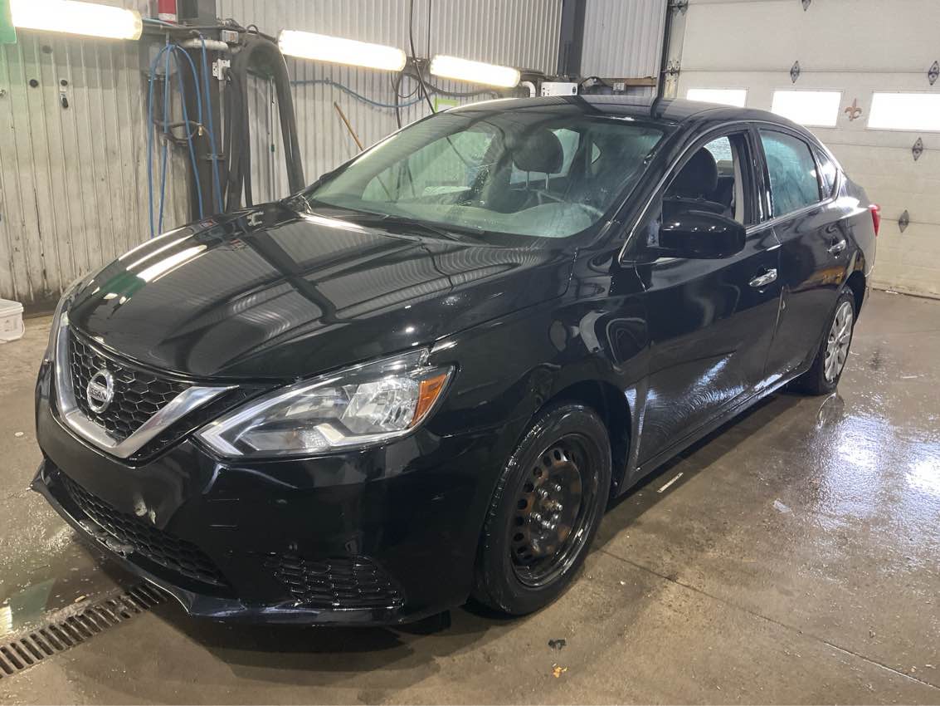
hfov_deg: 61.7
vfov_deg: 48.2
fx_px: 788
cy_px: 353
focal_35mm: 29
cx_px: 470
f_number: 1.8
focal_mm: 3
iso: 125
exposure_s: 1/60
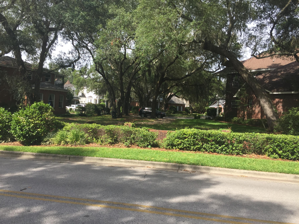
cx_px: 150
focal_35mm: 29
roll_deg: -3.5
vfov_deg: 48.2
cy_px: 112
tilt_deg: -3.3
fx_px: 250
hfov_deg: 61.7
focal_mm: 4.15
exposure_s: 1/879
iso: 32
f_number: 2.2
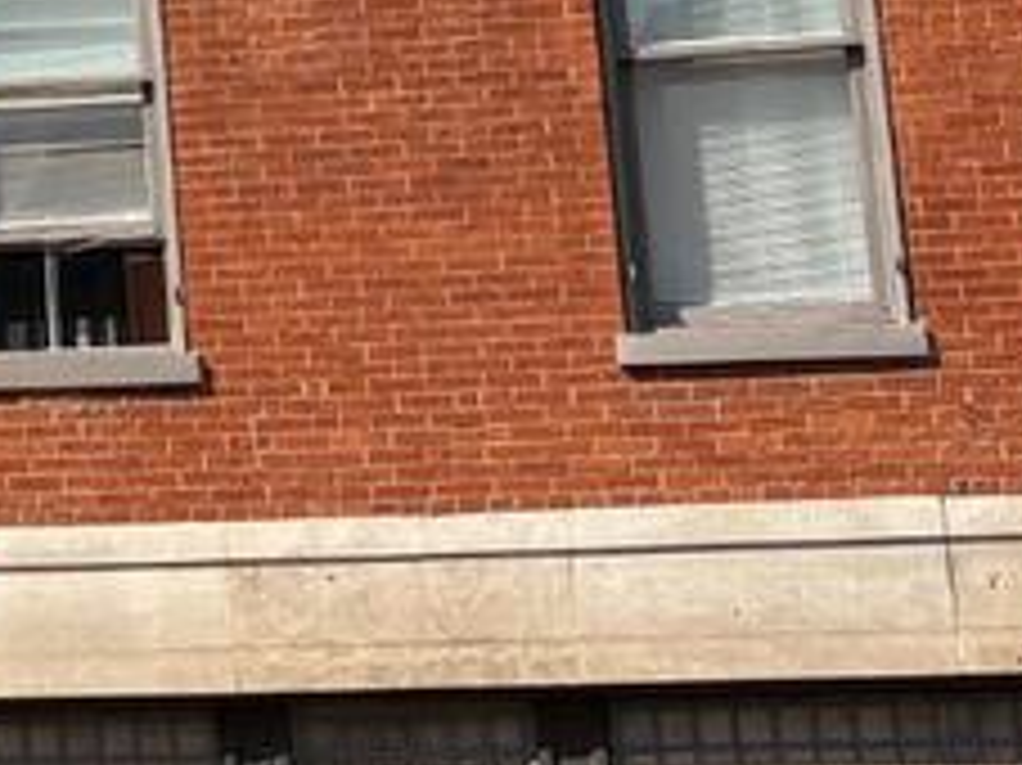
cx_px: -1216
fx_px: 4869
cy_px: -216
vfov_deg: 8.9
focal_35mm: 165
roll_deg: -0.4
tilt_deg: +16.8
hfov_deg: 10.7
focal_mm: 5.96
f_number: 1.6
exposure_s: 1/3623
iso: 50
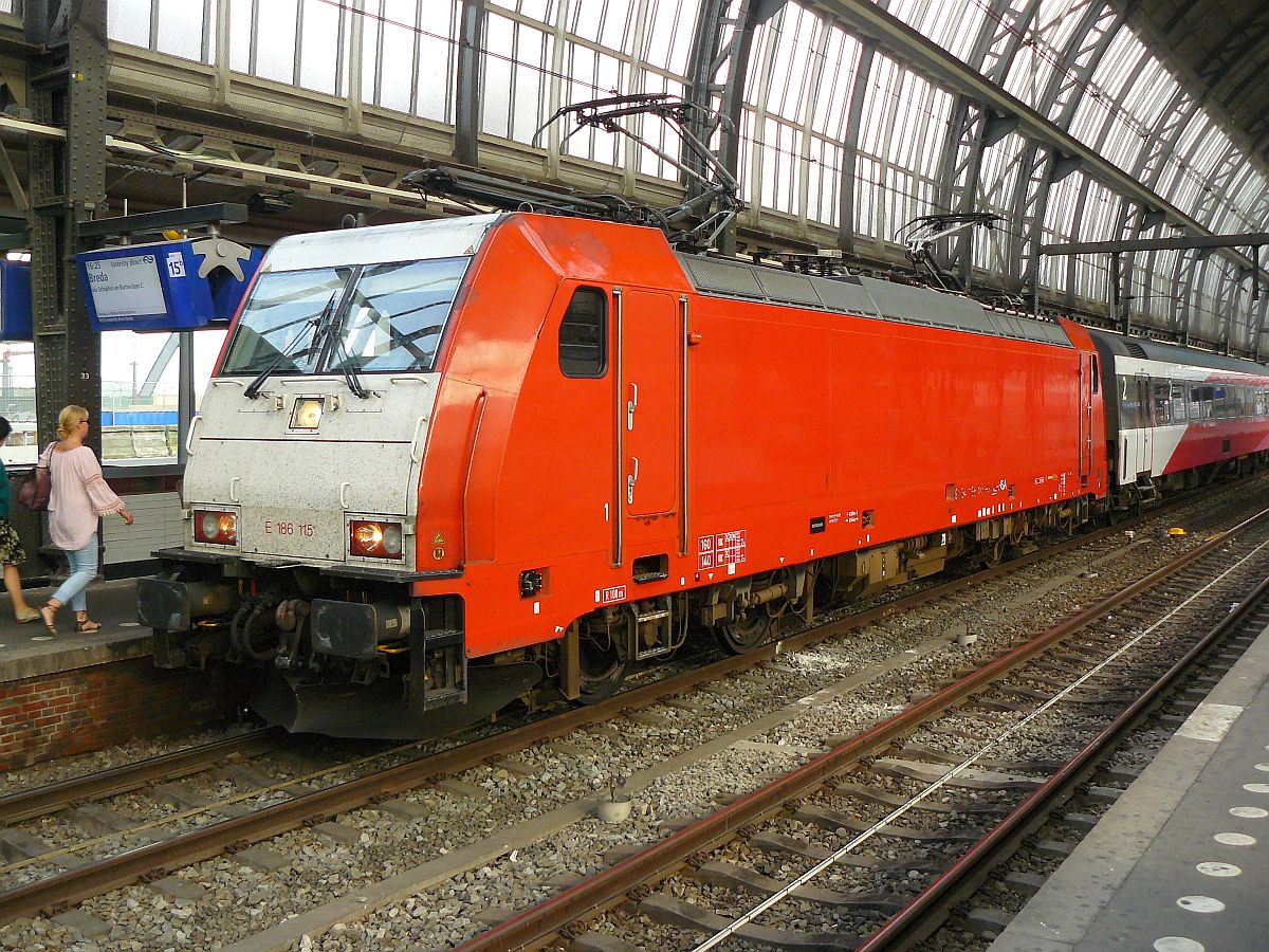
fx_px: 1320
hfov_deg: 51.4
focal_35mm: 36
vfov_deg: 39.7
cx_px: 634
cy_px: 476
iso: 160
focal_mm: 6
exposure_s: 1/125
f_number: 2.8
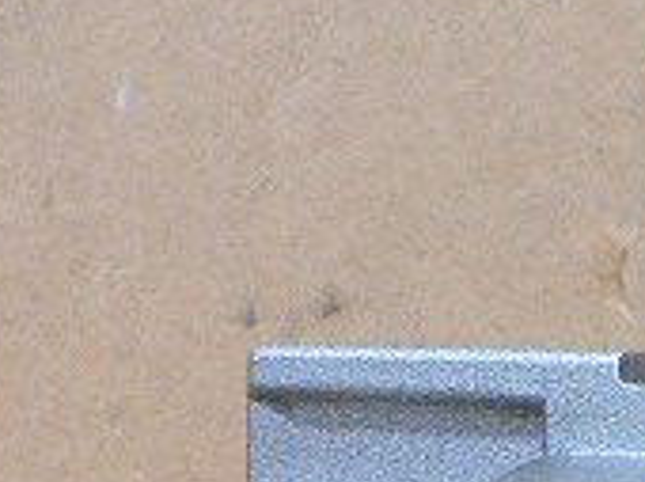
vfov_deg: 10.5
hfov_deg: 13.8
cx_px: 1036
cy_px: 862
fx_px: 2456
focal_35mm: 132
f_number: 2.8
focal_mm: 4.6
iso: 200
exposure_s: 1/13
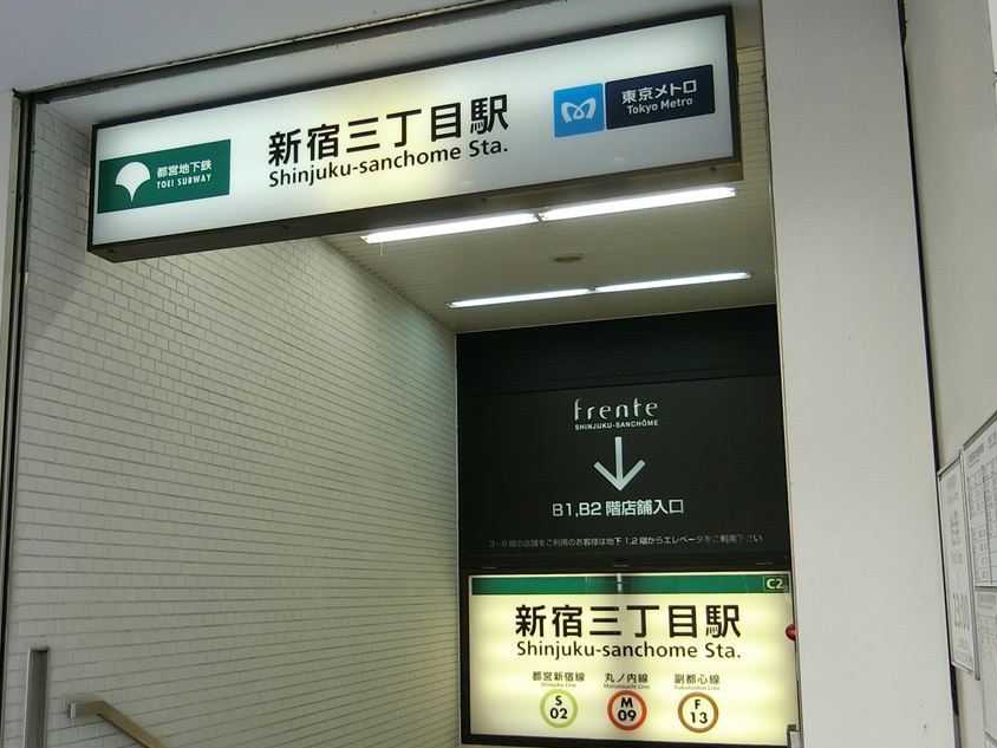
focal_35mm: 36
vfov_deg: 39.5
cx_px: 444
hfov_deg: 51.3
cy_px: 454
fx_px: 1037
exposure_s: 1/125
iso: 200
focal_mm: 4.06
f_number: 2.7
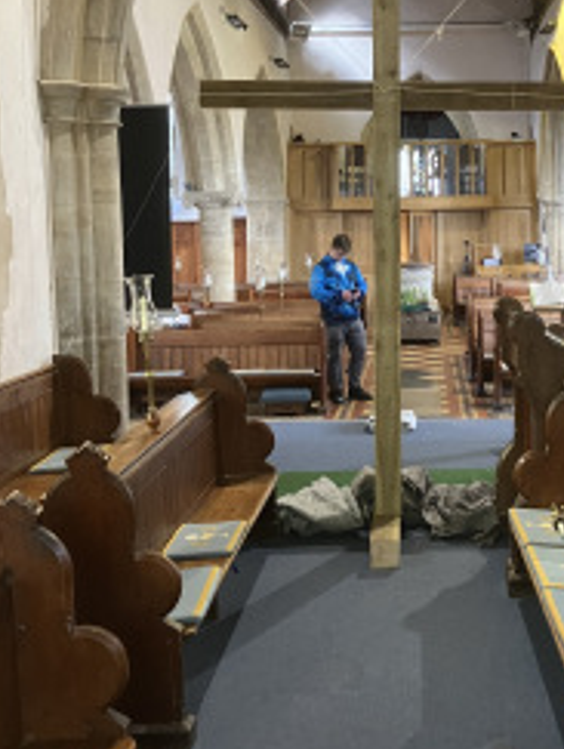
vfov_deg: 40.5
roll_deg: +0.7
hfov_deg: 31.2
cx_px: 407
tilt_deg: +0.2
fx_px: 997
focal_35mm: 46
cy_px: 228
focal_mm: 3.99
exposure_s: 1/33
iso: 250
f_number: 1.8
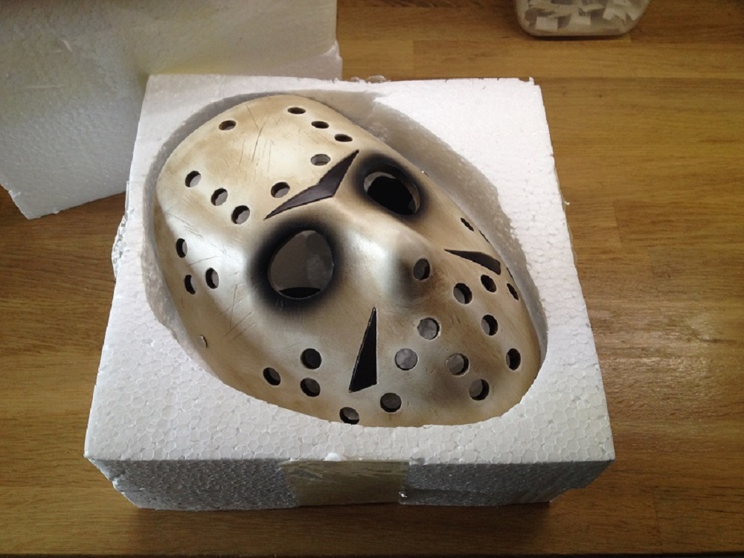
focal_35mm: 35
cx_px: 372
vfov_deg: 40.7
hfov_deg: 52.6
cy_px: 279
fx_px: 752
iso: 80
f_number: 2.4
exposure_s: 1/20
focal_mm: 4.28
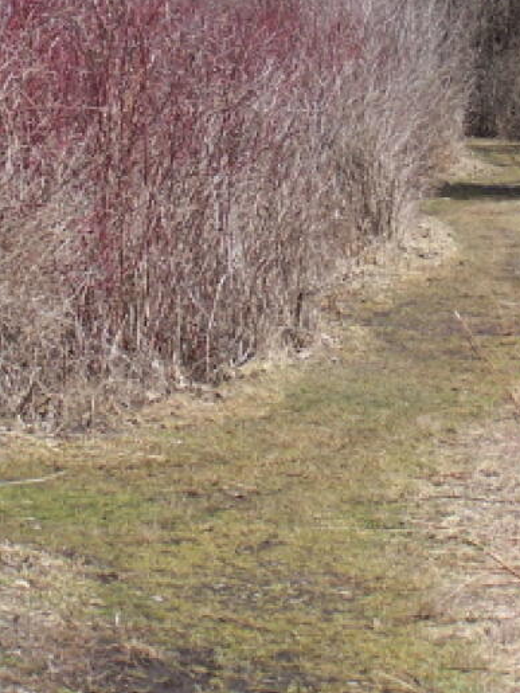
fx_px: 4346
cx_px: 450
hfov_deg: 6.8
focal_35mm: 217
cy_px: -44
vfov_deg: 9.0
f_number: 3.2
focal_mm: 13.7
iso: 80
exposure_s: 1/800
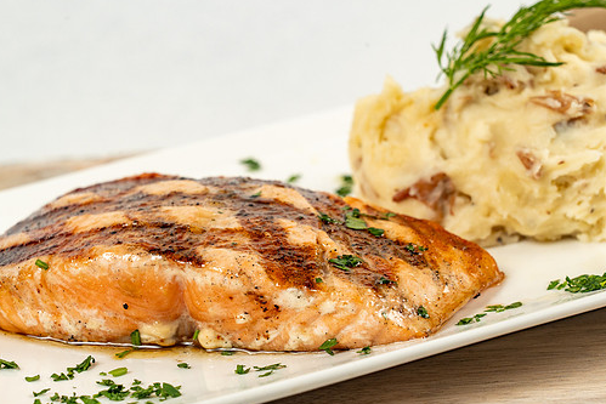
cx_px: 287
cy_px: 208
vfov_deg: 11.2
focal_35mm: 122
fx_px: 2054
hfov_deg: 16.8
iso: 800
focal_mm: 105
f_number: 11
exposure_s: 1/200
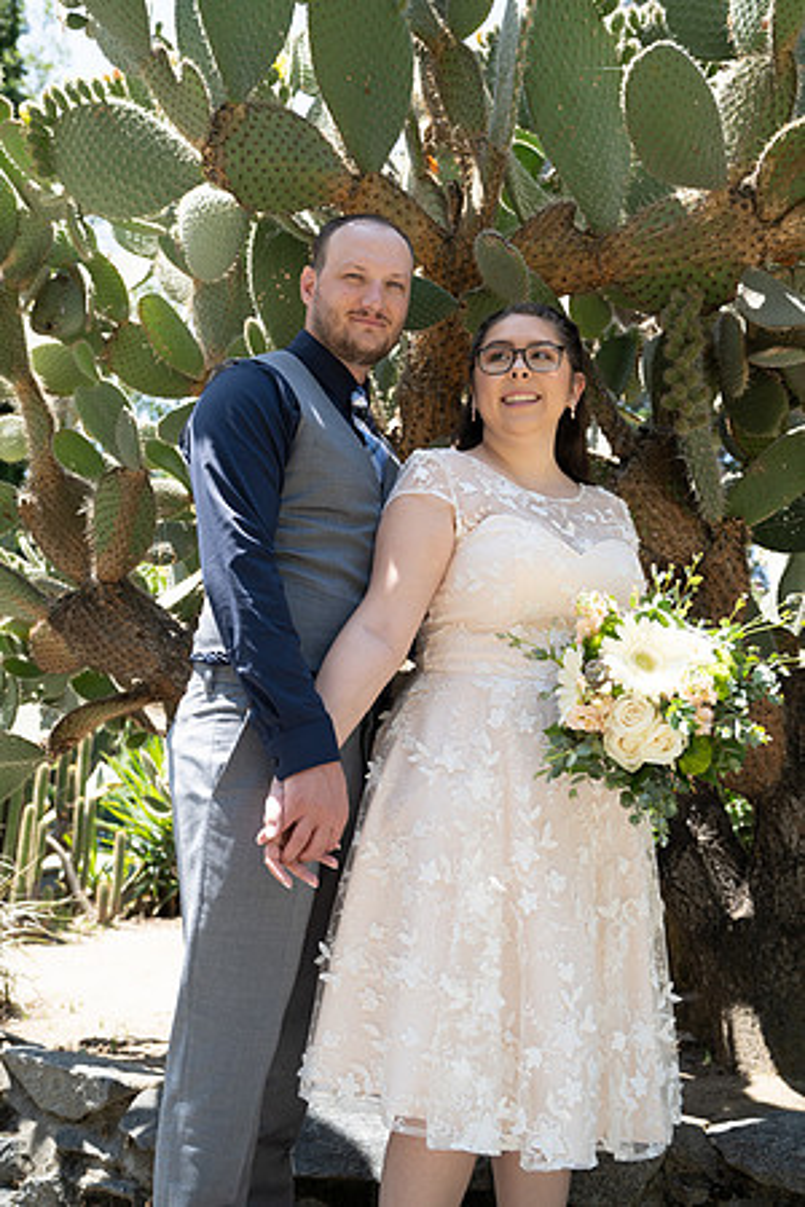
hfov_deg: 41.1
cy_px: 604
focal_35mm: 32
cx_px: 402
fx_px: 1073
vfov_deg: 58.7
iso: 250
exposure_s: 1/320
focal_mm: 32
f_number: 4.5
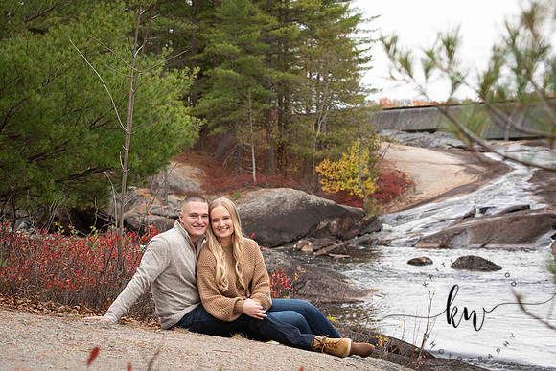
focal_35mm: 70
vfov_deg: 19.5
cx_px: 278
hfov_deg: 28.8
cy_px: 186
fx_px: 1081
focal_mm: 70
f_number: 7.1
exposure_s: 1/200
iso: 400
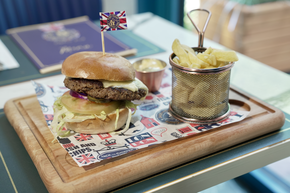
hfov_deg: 39.6
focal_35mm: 50
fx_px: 403
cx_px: 145
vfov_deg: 27.0
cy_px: 96
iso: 800
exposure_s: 1/100
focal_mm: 50
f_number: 4
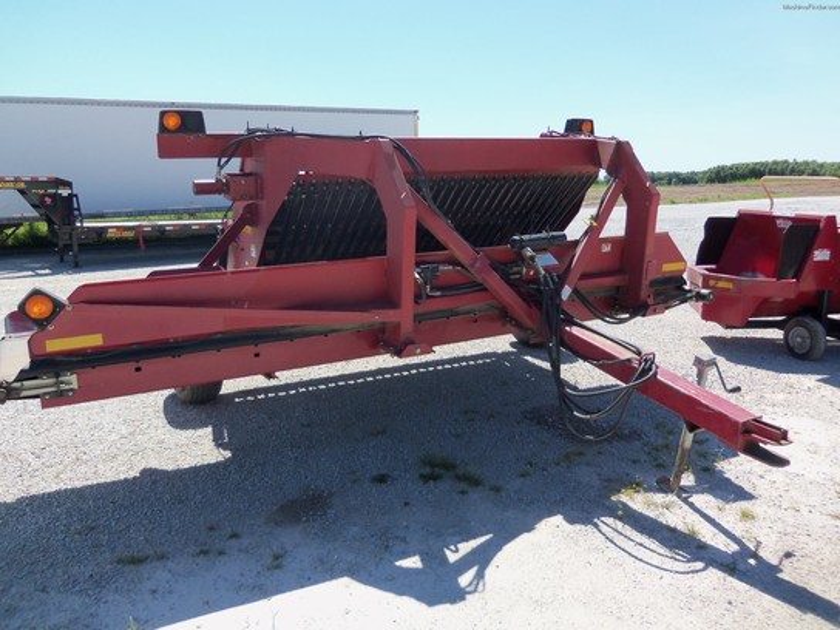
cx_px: 420
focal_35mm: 28
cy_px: 315
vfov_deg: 49.7
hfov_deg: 63.4
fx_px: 679
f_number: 3.9
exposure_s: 1/400
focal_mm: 5.1
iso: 64
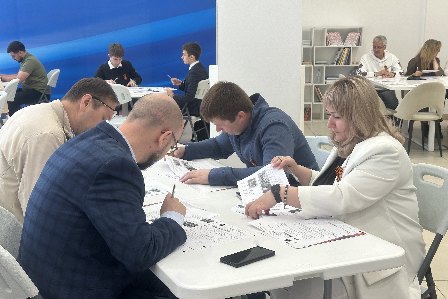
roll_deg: +0.3
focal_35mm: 50
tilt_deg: -10.8
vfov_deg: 27.0
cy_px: 139
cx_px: 224
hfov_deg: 39.6
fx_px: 622
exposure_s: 1/100
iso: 64
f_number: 1.78
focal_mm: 6.86
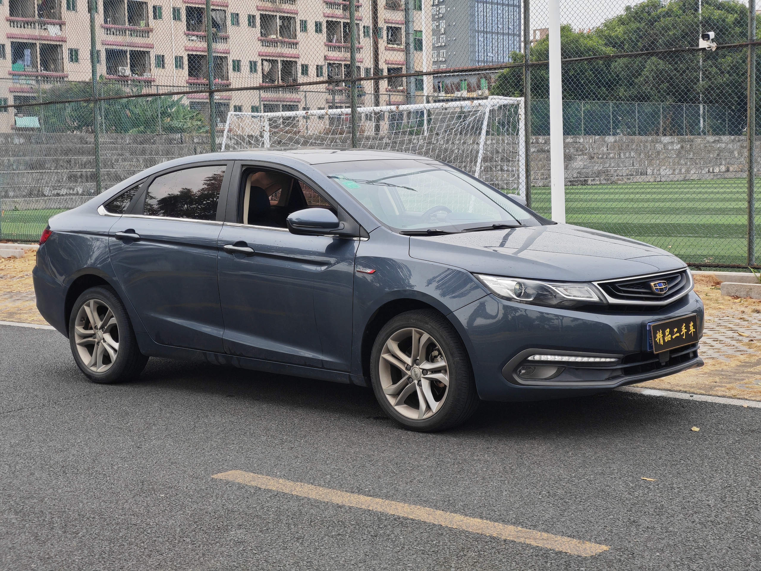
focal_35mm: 62
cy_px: 286
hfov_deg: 31.2
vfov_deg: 23.7
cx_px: 380
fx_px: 1363
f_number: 2.4
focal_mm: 6.38
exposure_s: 1/100
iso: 50
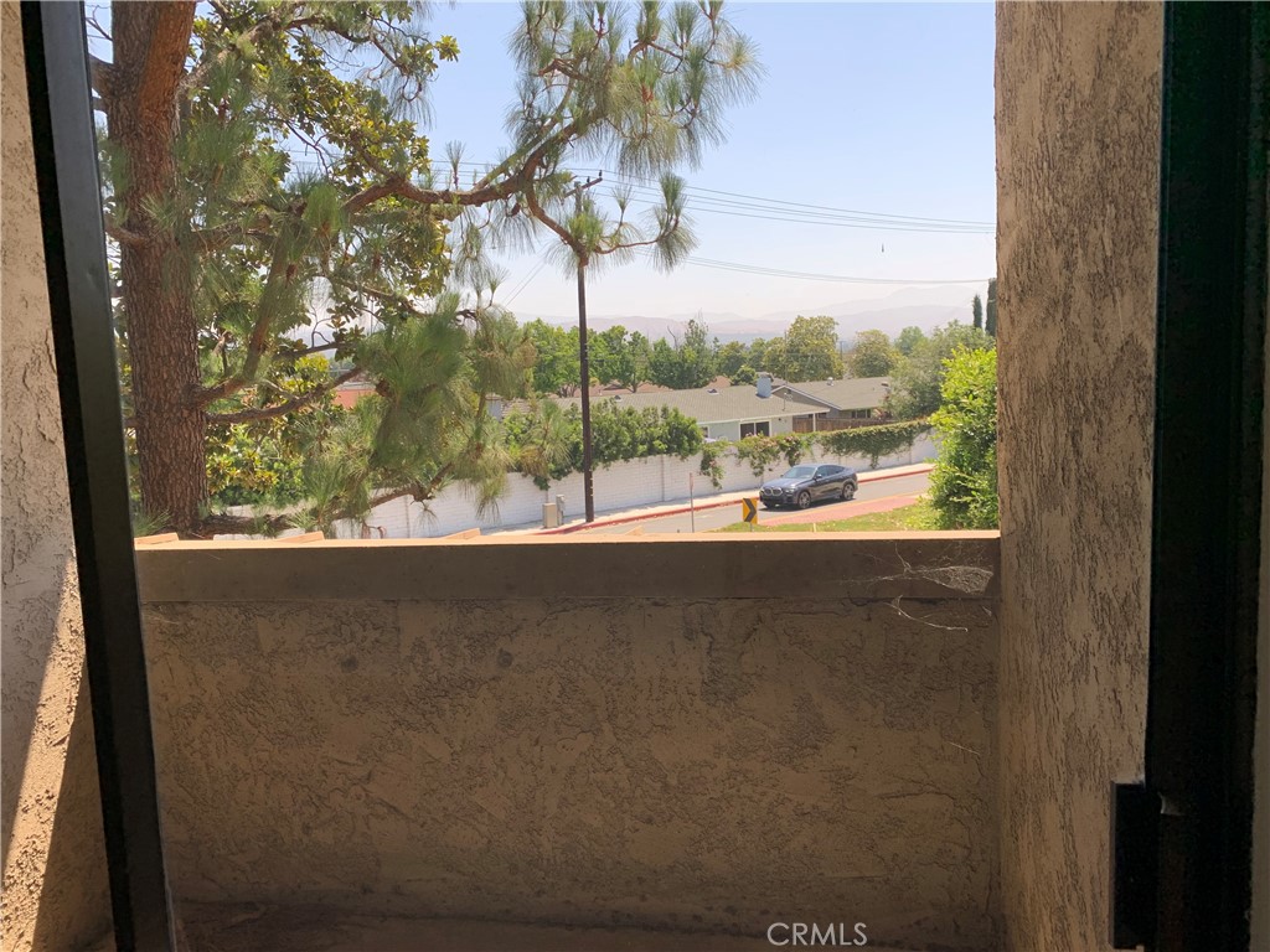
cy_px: 476
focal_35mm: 26
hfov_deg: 67.3
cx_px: 635
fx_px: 954
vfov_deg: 53.1
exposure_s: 1/419
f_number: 1.8
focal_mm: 4.25
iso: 25
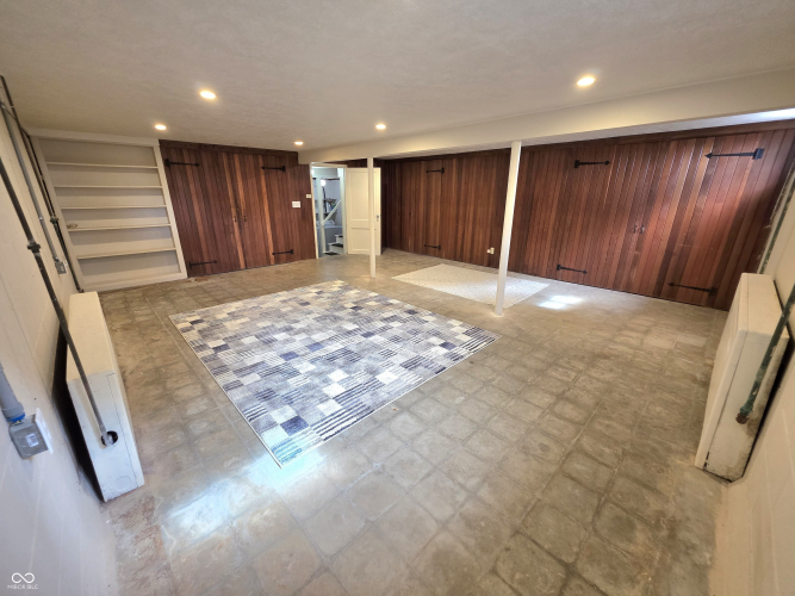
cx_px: 398
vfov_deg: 89.9
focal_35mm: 13
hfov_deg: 106.2
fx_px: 299
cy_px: 298
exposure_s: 1/60.2
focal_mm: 2.2
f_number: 1.9
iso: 160
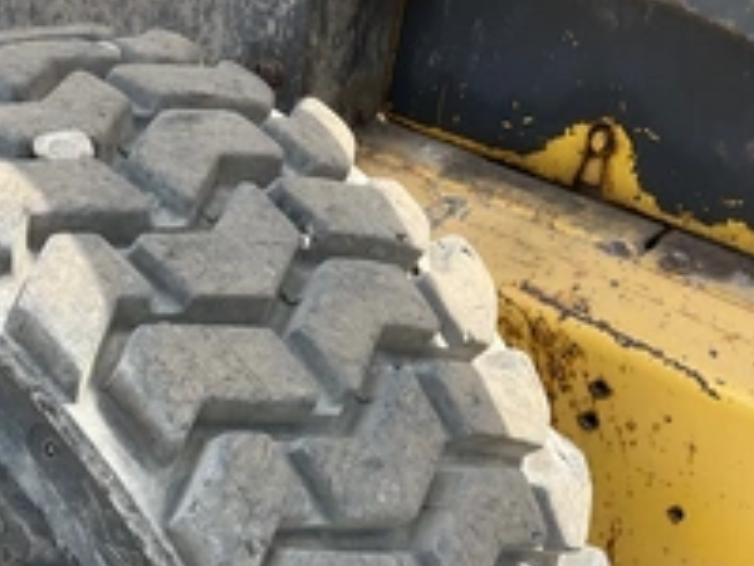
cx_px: 196
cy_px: 491
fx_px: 1263
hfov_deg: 32.6
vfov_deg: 24.6
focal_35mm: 58
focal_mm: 3
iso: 25
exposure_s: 1/406
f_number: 1.8
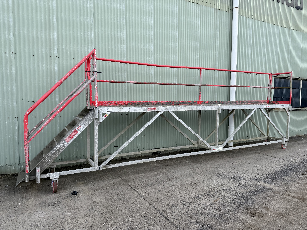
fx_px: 213
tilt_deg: -3.4
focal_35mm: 24
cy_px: 115
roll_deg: +0.1
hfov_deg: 71.6
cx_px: 154
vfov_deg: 56.8
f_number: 1.78
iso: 80
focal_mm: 6.76
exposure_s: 1/822
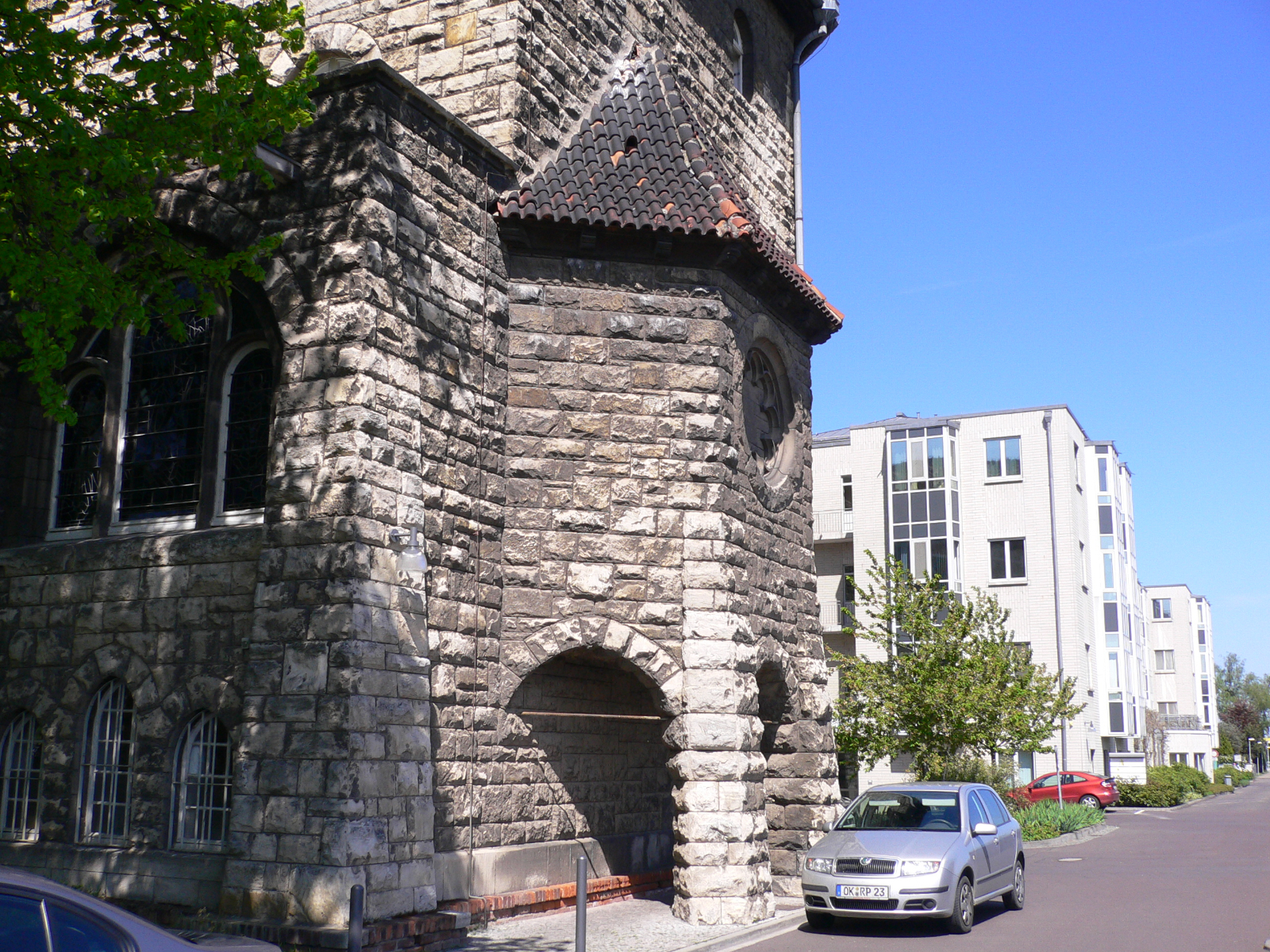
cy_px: 476
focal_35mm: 35
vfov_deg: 40.7
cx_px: 635
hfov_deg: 52.6
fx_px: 1284
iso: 80
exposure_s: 1/250
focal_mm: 5.8
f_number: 5.6
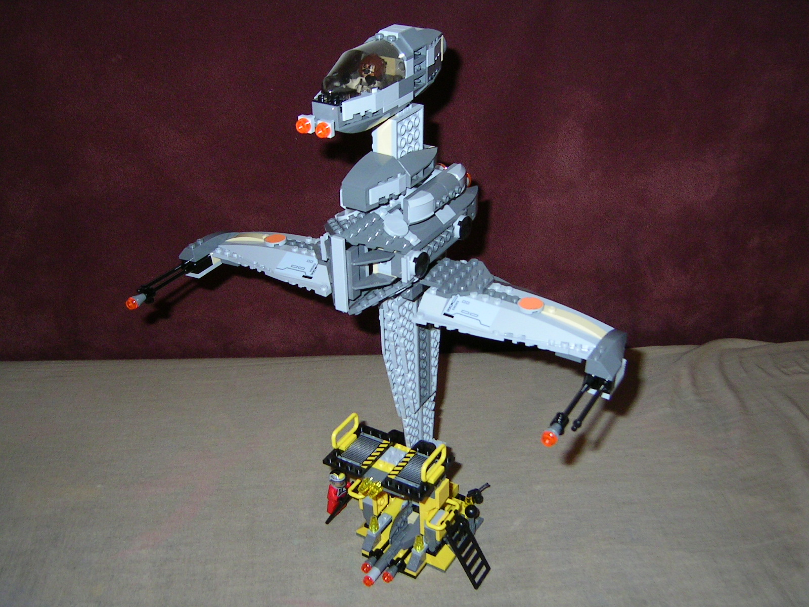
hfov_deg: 51.4
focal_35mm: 36
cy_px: 304
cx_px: 404
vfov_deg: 39.7
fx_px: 841
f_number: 2.8
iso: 100
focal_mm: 5.6
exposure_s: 1/30
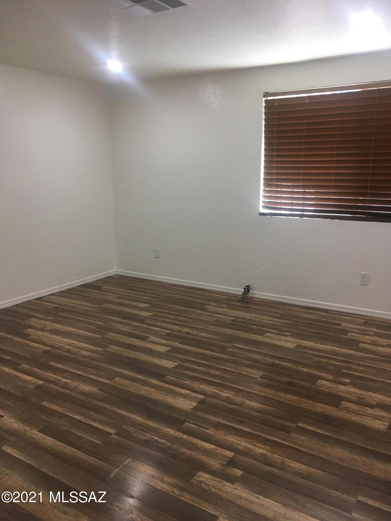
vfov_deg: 61.7
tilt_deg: -13.4
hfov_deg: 48.2
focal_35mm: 29
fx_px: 437
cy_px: 260
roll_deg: +1.2
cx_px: 196
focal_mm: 4.15
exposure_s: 1/30
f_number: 2.2
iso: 40
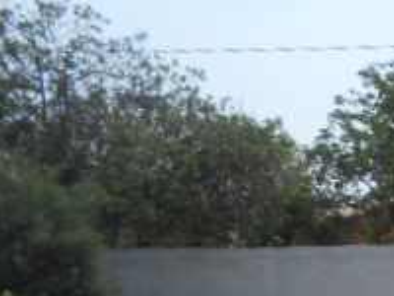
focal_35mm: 83
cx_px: 626
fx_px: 945
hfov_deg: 19.7
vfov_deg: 16.6
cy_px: 407
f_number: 3.5
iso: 80
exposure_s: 1/1250
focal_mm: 4.6
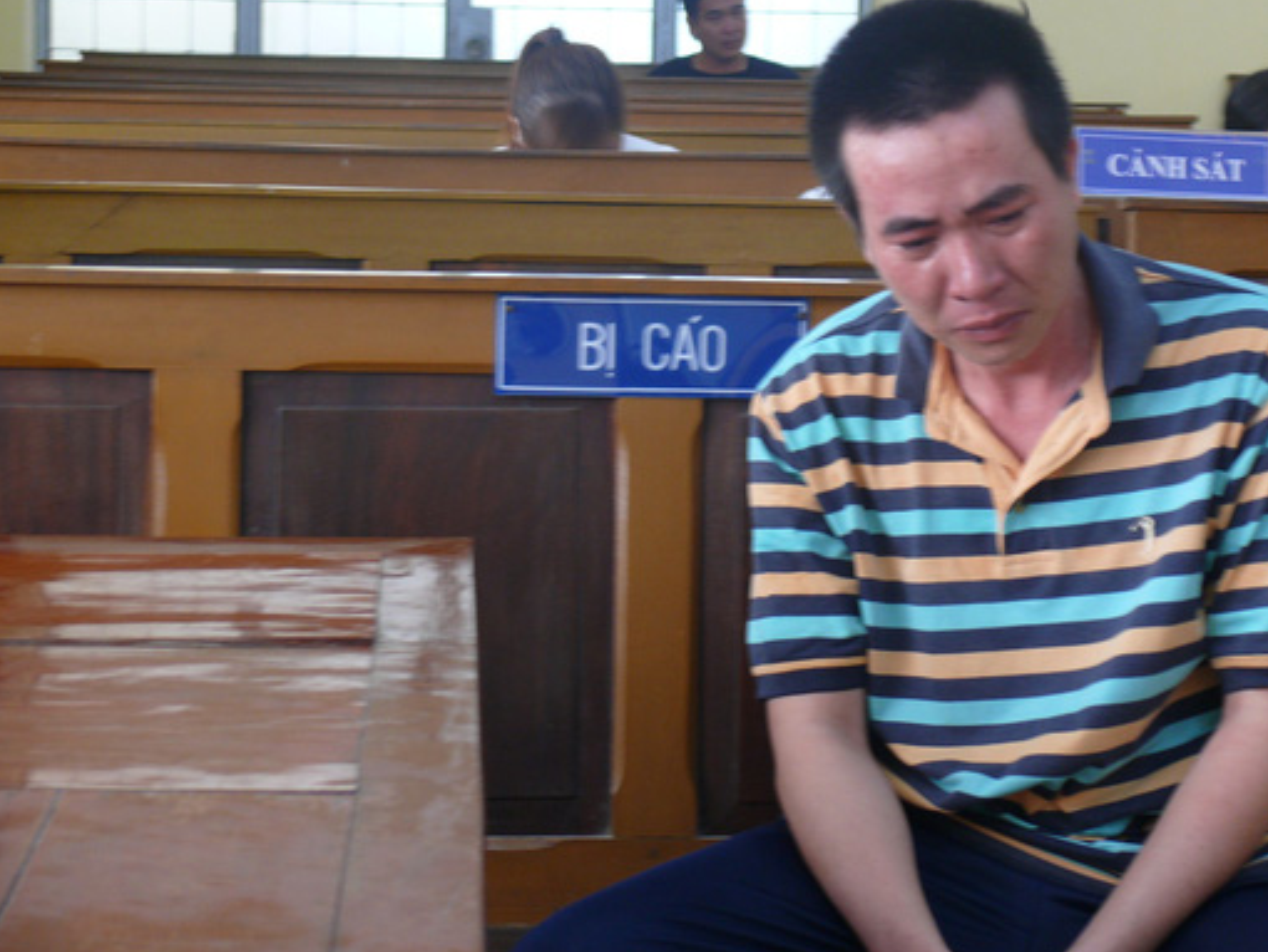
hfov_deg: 20.2
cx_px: 791
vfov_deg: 15.2
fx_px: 3555
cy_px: 364
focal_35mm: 97
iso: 100
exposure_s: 1/10
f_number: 3.2
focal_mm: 16
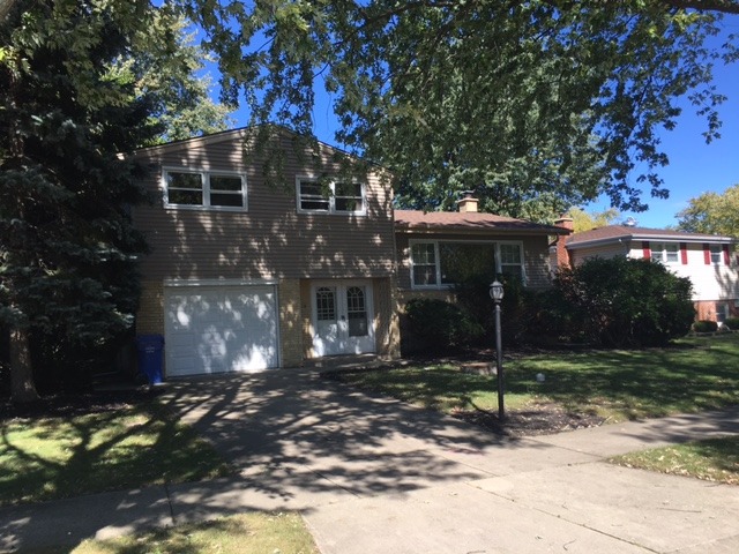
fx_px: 619
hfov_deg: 61.7
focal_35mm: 29
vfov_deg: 48.2
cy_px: 277
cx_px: 370
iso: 25
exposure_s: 1/686
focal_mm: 4.15
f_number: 2.2
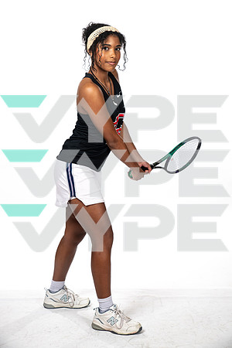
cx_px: 116
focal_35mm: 58
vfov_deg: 34.5
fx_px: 561
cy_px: 174
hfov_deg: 23.4
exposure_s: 1/320
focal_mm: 58
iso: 400
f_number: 7.1
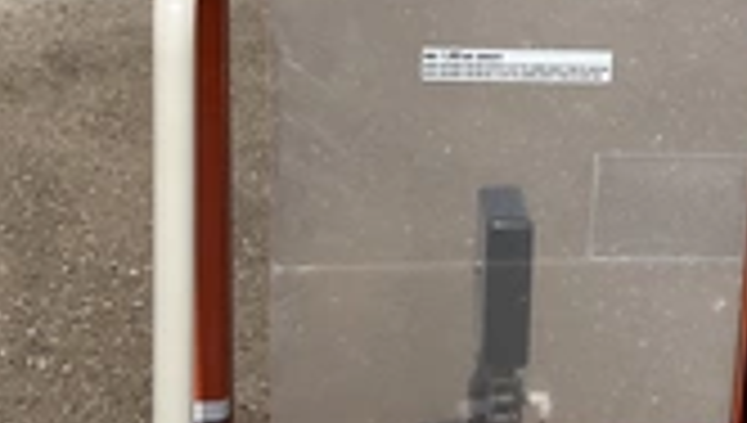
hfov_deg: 27.3
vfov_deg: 15.9
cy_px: 140
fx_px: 1508
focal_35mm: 76
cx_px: 598
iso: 25
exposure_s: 1/2427
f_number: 1.8
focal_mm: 3
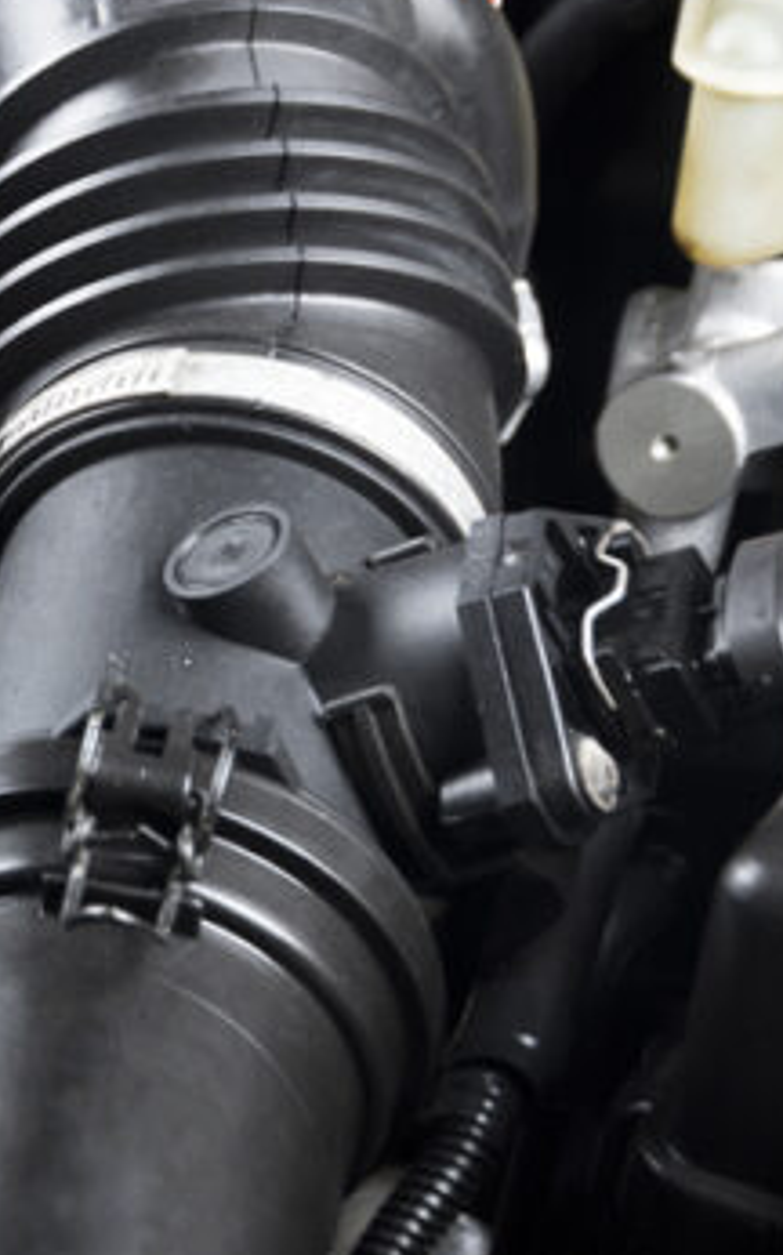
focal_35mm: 151
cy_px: 316
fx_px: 5160
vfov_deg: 13.8
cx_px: -910
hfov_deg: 8.2
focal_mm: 50
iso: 250
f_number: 8
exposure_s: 1/160
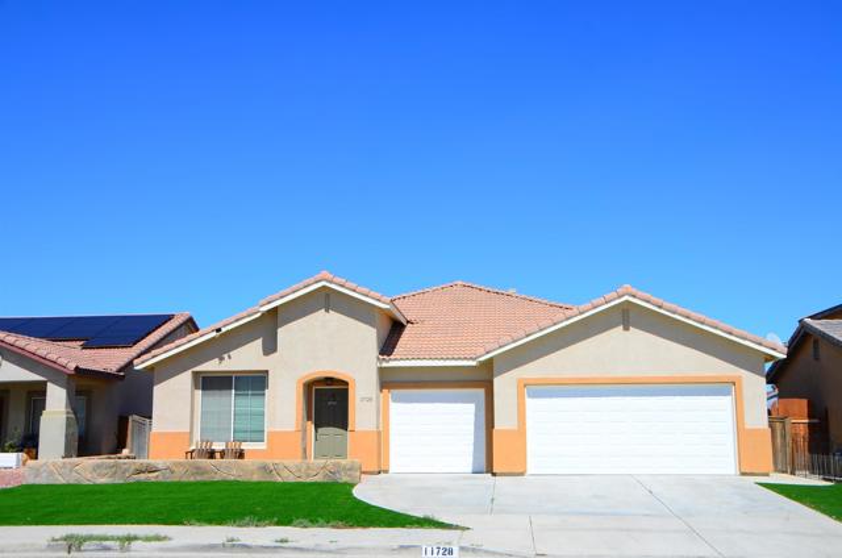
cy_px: 279
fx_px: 840
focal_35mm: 36
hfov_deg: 53.2
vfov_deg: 36.7
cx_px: 421
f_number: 7.1
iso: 100
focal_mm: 24
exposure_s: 1/320
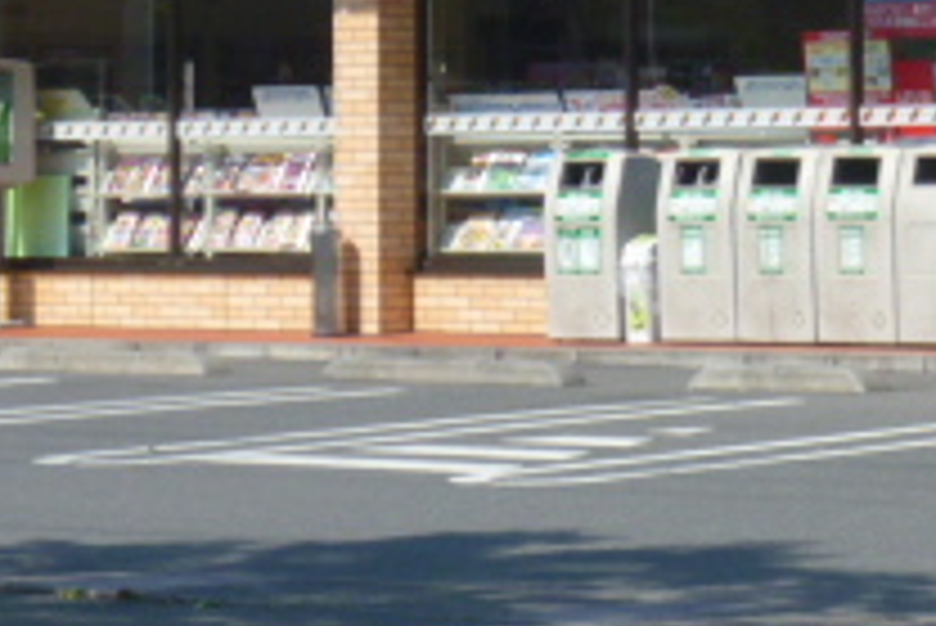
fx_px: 5568
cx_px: 1134
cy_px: -63
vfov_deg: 6.4
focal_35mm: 214
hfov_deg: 9.5
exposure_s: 1/400
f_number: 5.6
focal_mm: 12
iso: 100
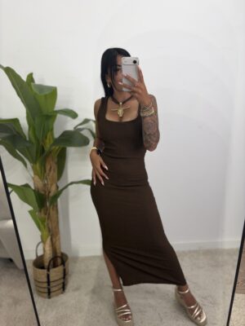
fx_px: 245
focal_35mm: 26
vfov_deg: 67.3
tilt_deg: -34.4
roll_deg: +4.1
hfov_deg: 53.1
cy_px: 163
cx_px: 122
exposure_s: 1/105
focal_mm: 5.96
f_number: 1.6
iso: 64
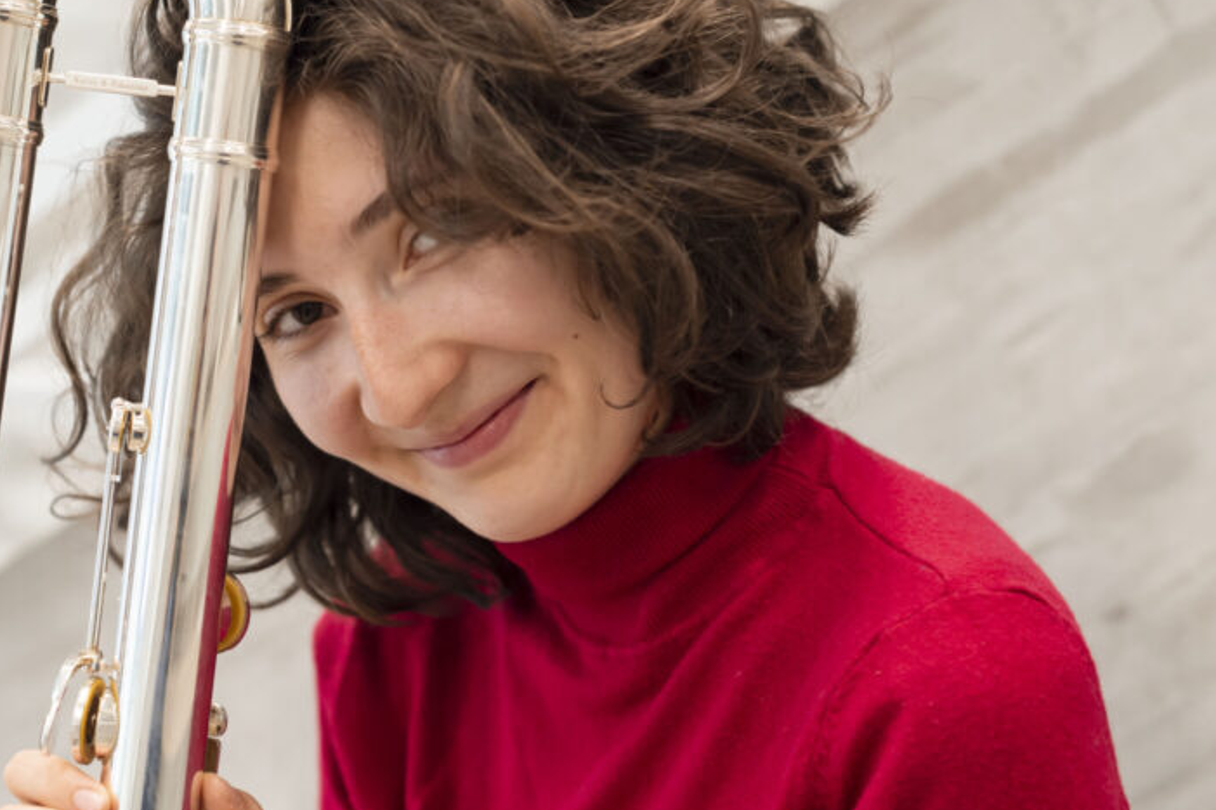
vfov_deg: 18.7
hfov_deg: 27.6
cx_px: 439
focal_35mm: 73
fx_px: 2465
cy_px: 359
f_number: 3.2
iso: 1000
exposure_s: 1/160
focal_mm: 50
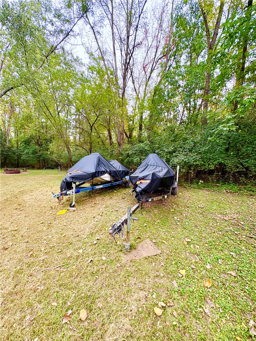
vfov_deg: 102.1
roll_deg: +1.0
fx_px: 138
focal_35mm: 14
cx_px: 128
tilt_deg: -3.4
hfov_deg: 85.7
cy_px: 170
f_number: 2.2
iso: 64
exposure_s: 1/135
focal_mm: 2.22
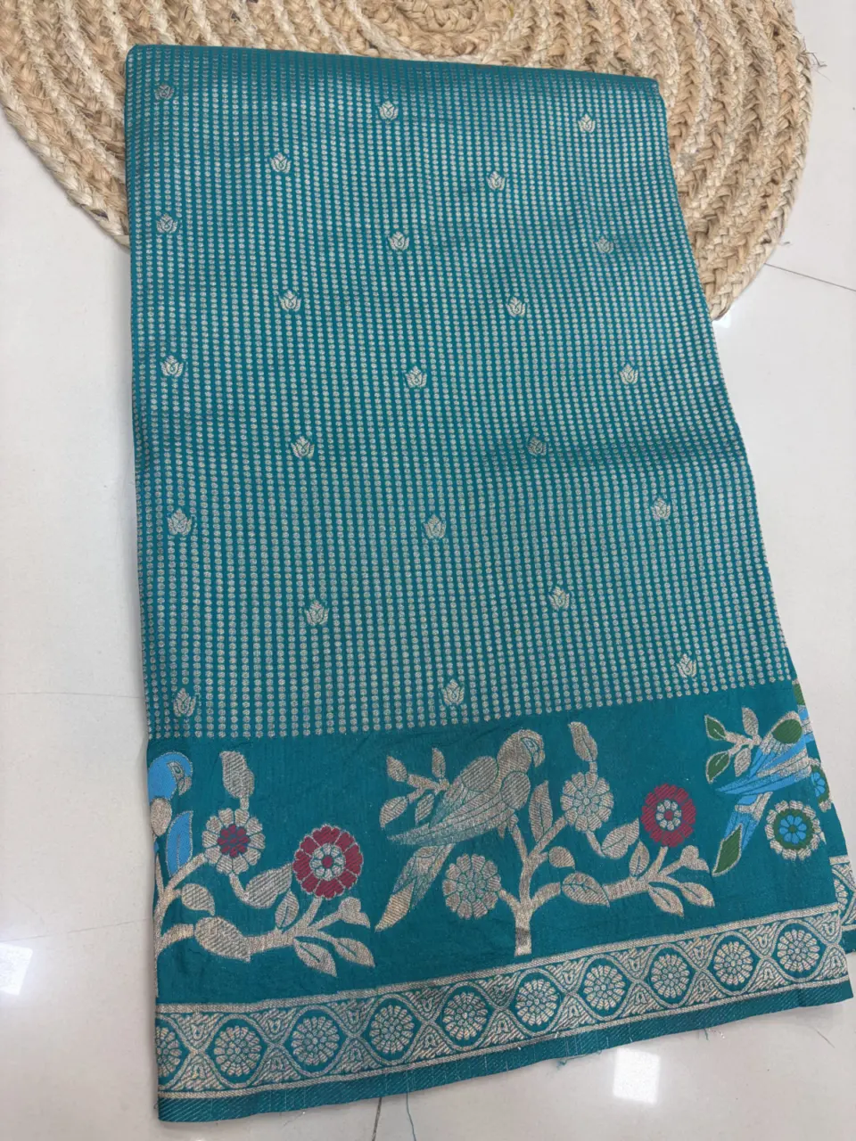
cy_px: 570
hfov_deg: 53.1
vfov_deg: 67.3
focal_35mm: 26
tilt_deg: -67.5
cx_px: 428
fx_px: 857
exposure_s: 1/50
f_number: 1.6
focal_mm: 5.96
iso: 64
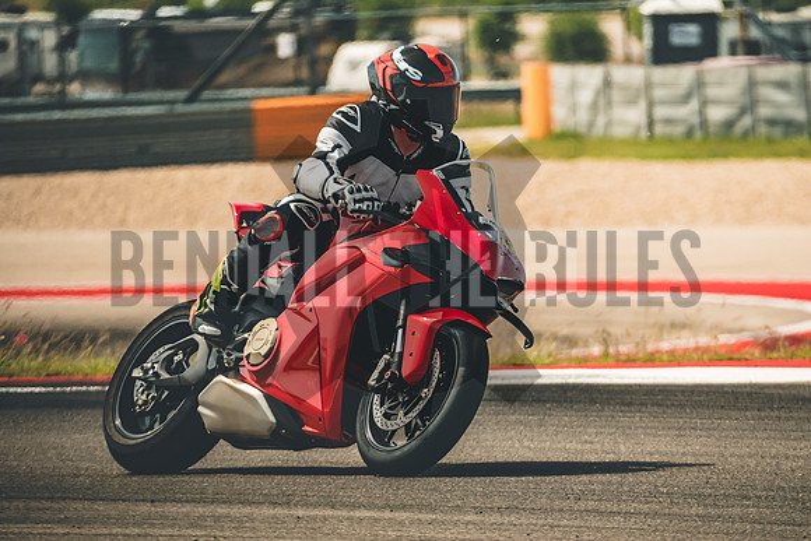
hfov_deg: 4.2
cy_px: 292
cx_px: 495
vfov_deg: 2.8
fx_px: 11171
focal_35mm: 496
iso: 800
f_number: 5
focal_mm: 270.6
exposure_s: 1/2500
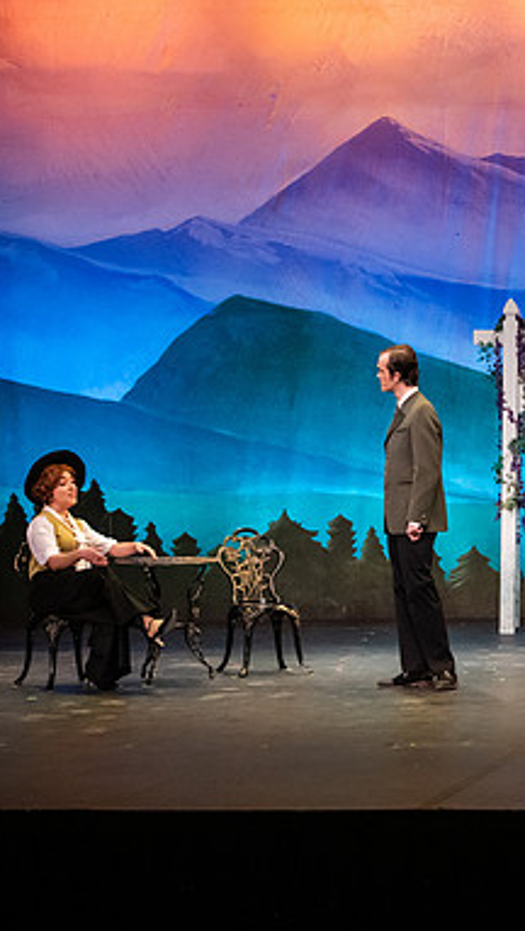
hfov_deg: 10.8
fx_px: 2742
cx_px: 571
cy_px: 468
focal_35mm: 111
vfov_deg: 19.3
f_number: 3.2
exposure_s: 1/320
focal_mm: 70
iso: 4000
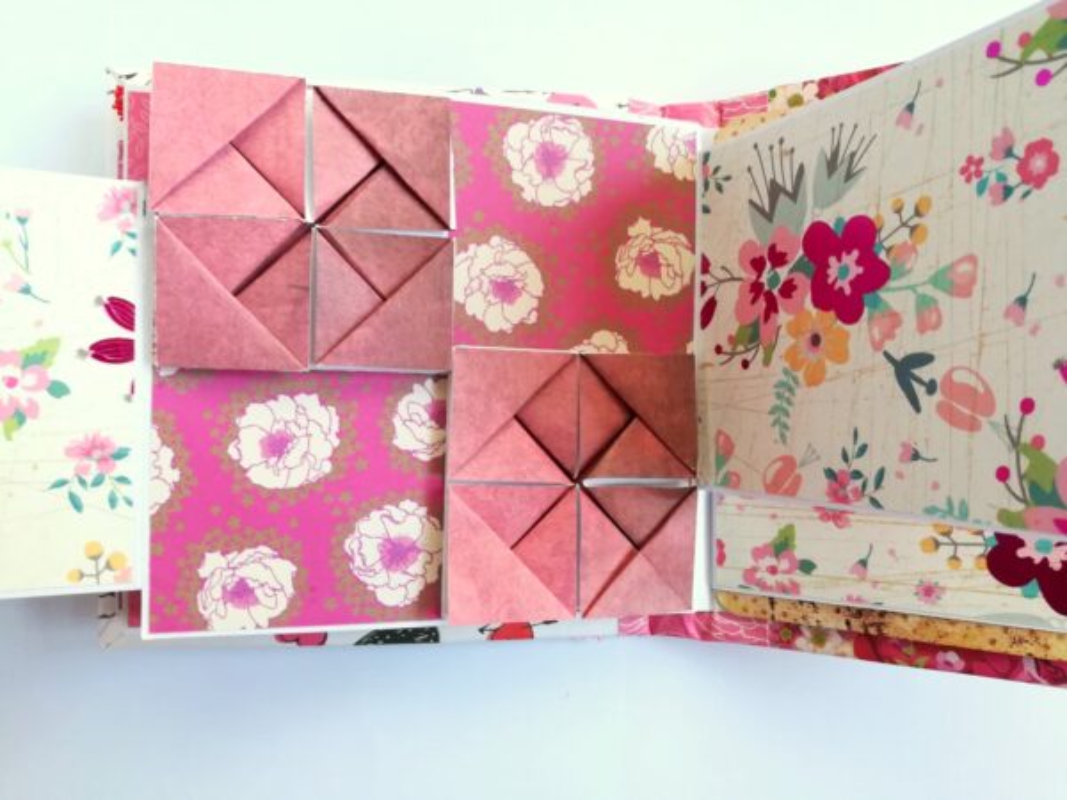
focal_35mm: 26
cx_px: 534
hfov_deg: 67.3
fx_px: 801
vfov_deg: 53.1
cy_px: 400
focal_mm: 3.83
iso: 100
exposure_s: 1/33.3
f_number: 2.2
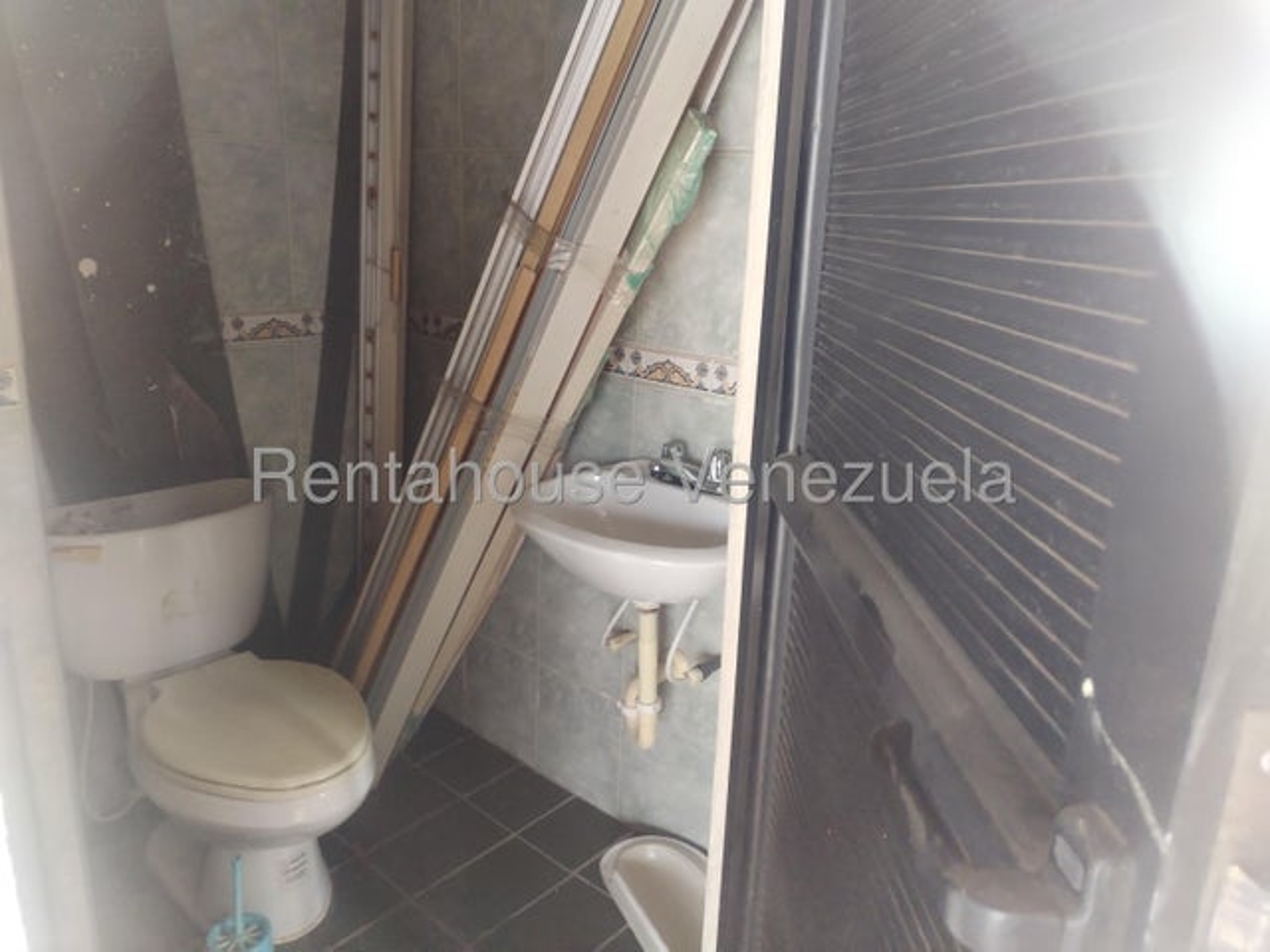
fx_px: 1064
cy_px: 476
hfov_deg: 61.7
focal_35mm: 29
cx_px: 635
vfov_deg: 48.2
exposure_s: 1/33.3
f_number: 1.8
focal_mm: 4.75
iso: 879
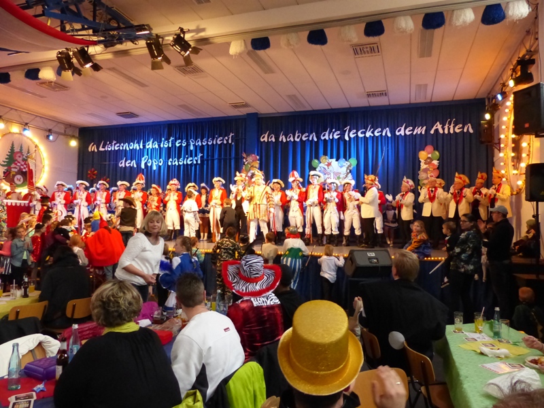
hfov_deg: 69.4
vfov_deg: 54.9
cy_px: 204
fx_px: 393
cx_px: 272
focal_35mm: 25
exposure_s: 1/50
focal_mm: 4.5
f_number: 2.8
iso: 800
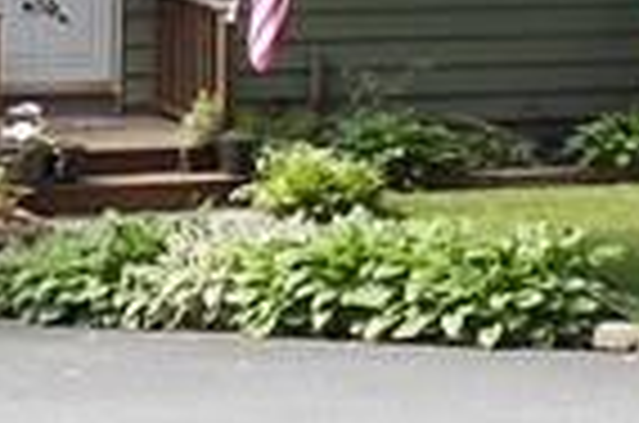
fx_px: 3064
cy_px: -104
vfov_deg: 7.8
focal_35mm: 173
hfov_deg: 11.7
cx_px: -90
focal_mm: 4
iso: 80
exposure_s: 1/125
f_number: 3.1
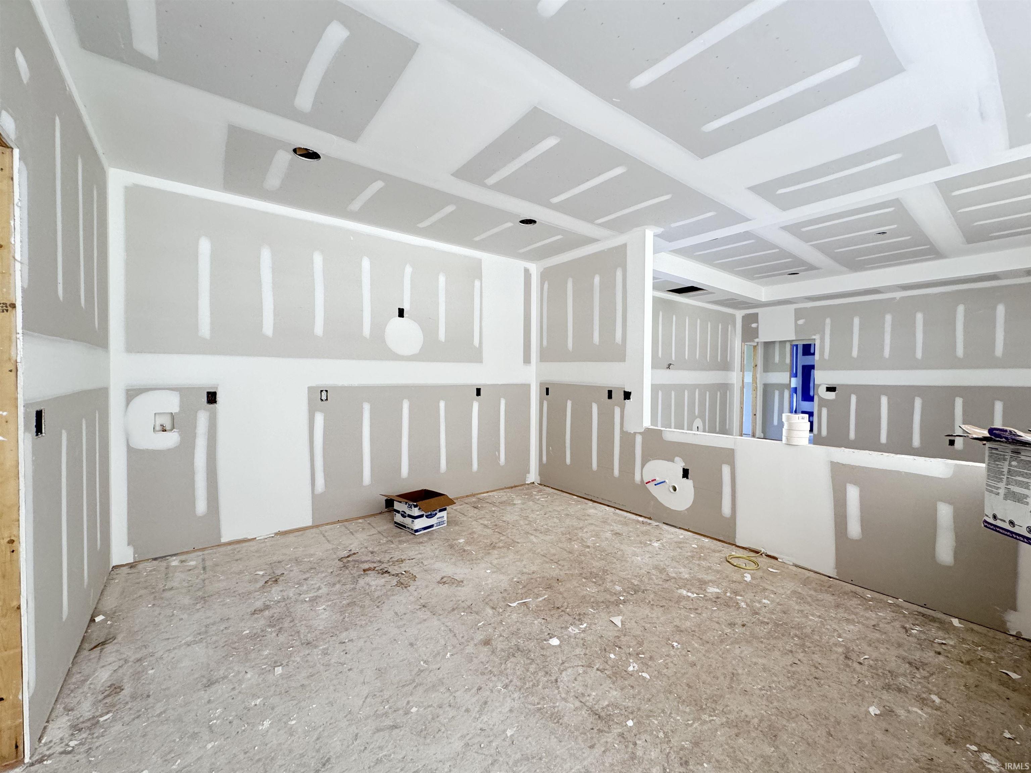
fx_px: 417
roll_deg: -0.2
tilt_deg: -1.7
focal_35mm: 14
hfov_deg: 102.1
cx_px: 516
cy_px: 386
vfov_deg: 85.7
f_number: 2.2
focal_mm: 2.22
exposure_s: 1/99
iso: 250
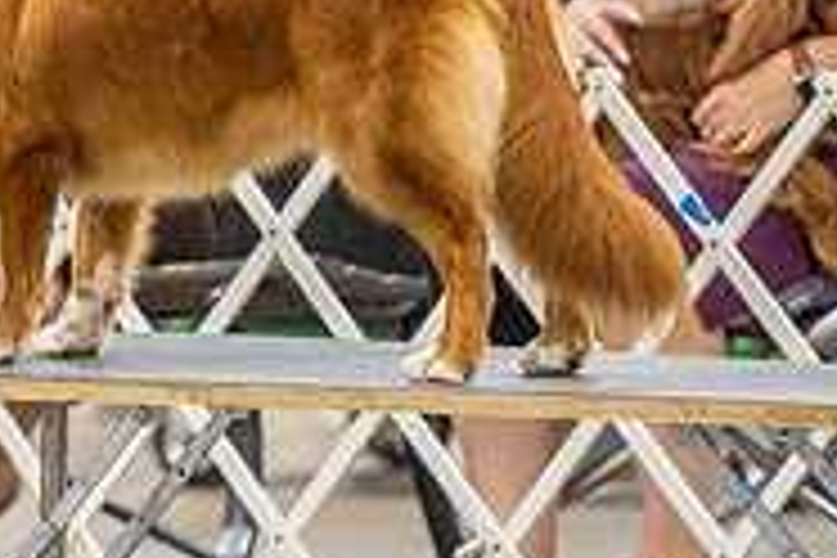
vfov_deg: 2.2
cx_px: -176
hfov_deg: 3.3
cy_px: -160
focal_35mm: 623
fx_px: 14484
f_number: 2.8
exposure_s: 1/250
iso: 4000
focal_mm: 200
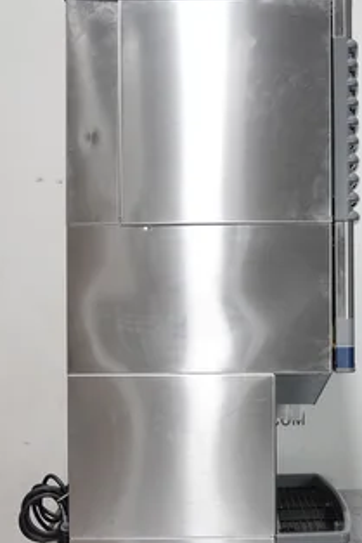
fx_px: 904
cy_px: 285
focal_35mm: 60
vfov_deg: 33.4
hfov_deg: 22.6
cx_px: 210
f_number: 4
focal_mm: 17.53
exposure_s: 1/50
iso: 800
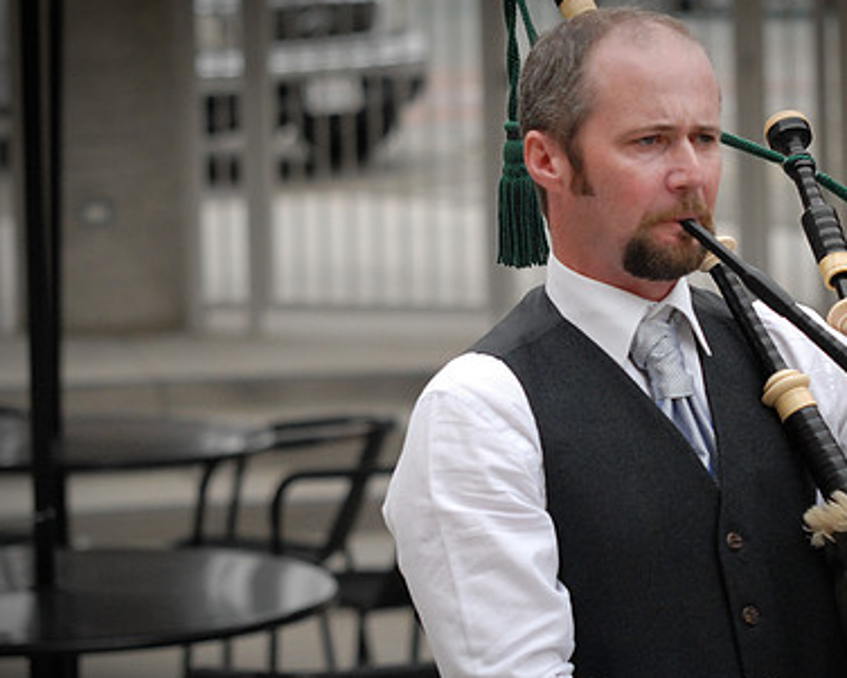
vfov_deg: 10.2
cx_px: 550
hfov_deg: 12.7
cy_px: 387
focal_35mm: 152
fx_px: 3811
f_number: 2.8
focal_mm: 70
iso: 640
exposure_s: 1/5000
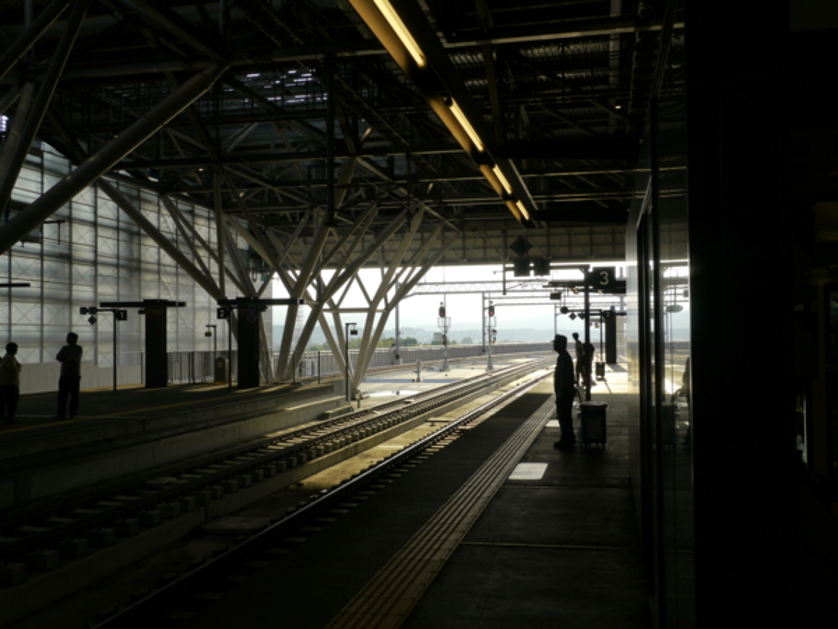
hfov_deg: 51.4
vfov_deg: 39.7
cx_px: 419
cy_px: 314
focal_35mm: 36
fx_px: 872
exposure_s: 1/200
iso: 160
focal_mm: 18
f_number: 7.1
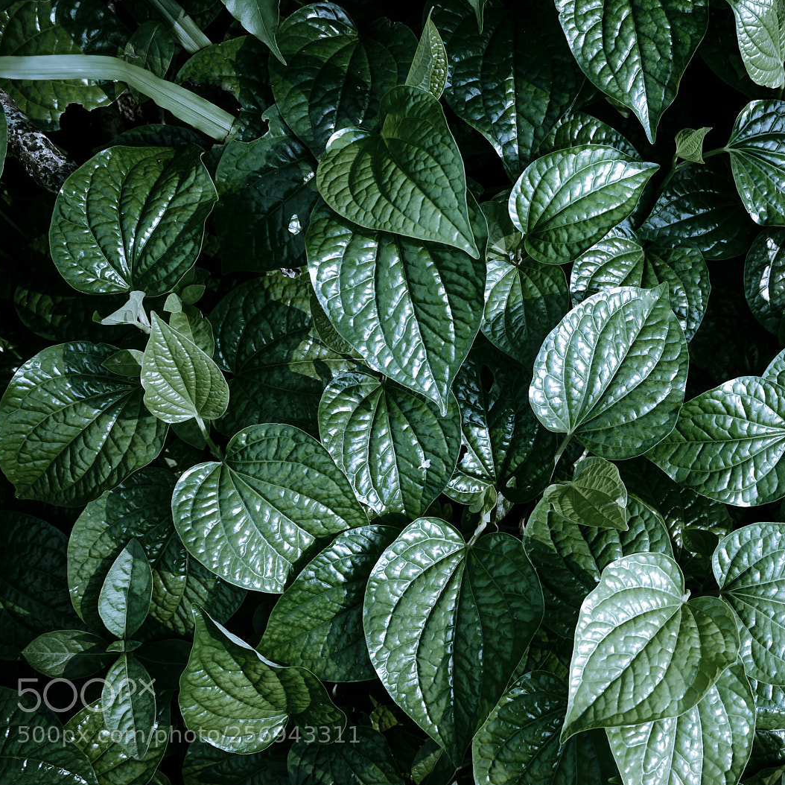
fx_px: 1026
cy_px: 395
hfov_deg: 40.9
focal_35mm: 40
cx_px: 567
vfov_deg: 41.9
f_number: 11
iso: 200
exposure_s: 1/100
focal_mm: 31
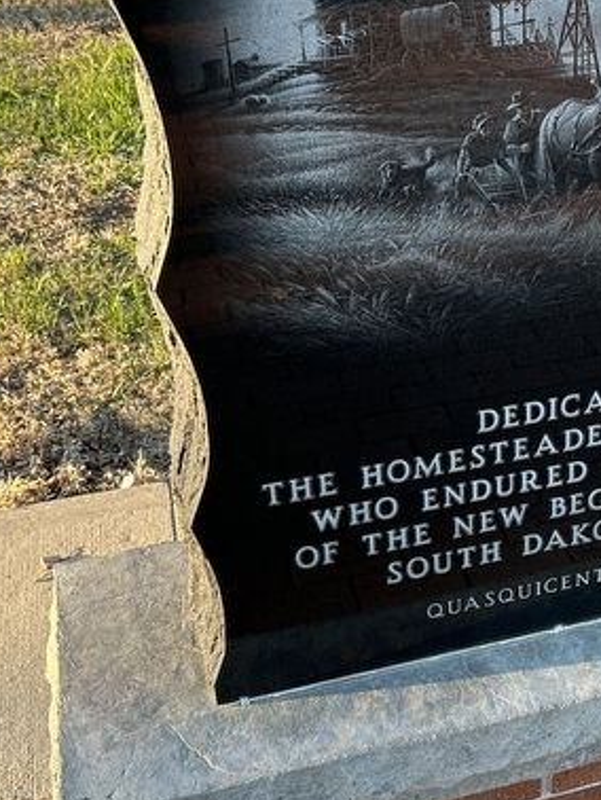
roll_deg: -0.1
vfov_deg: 34.8
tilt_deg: -29.9
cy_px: 337
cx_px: 535
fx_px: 1272
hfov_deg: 25.8
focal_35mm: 55
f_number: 1.5
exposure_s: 1/193
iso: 40
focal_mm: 5.7
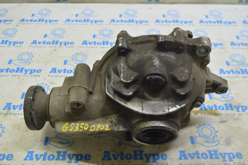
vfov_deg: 35.4
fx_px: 258
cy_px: 82
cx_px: 124
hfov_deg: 51.3
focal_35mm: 38
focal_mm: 25
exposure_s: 1/20
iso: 400
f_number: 5.6
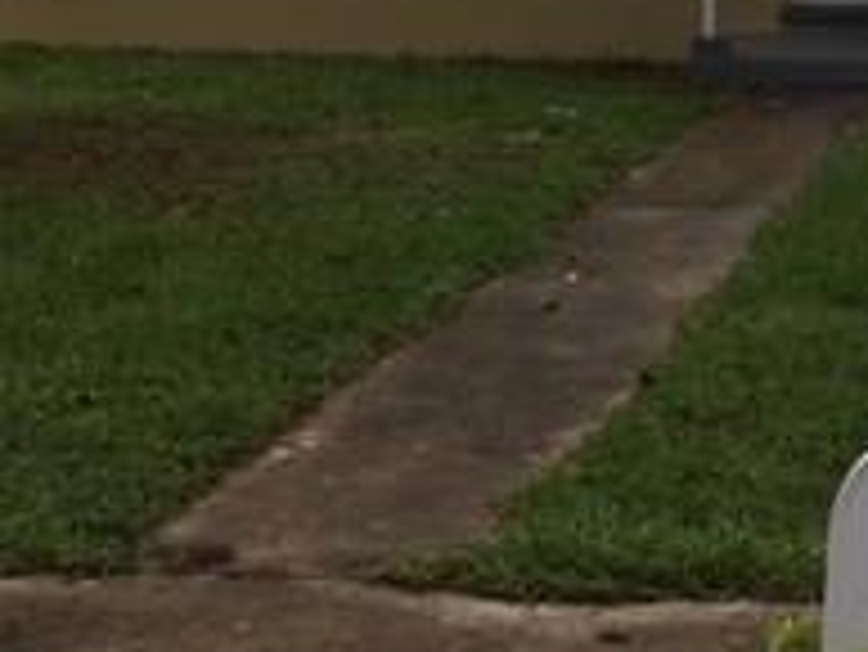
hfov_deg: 19.9
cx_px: 828
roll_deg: -1.2
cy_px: -67
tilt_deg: +0.4
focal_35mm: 96
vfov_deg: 15.0
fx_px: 2409
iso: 25
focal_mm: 4.15
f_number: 2.2
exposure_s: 1/425
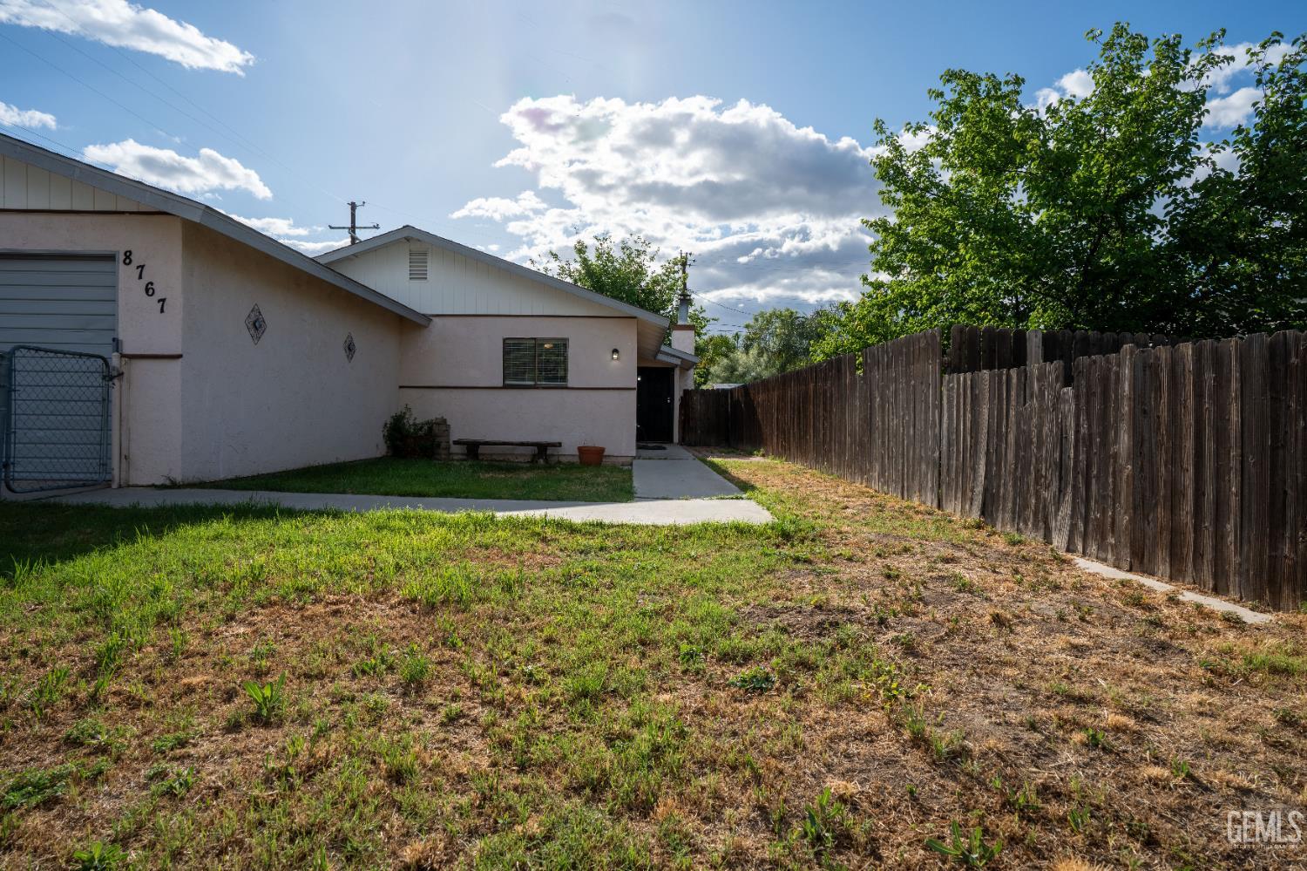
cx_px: 654
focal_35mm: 19
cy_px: 436
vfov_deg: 64.5
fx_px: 690
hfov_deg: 86.9
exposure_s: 1/4000
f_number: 8
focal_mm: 19
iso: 400
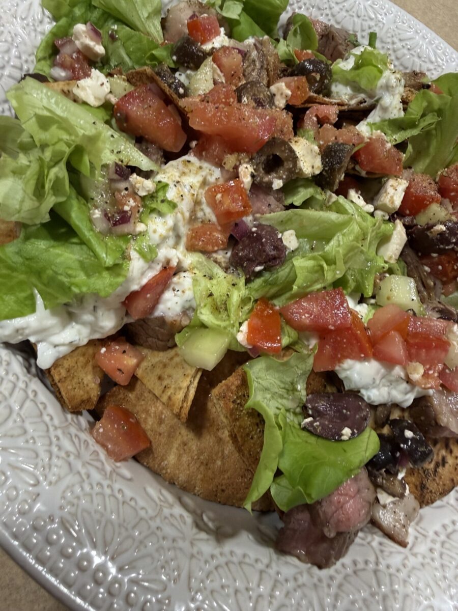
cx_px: 229
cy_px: 306
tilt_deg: -59.8
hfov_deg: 56.8
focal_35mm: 24
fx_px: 423
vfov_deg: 71.6
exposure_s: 1/120
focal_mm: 2.22
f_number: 2.2
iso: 400
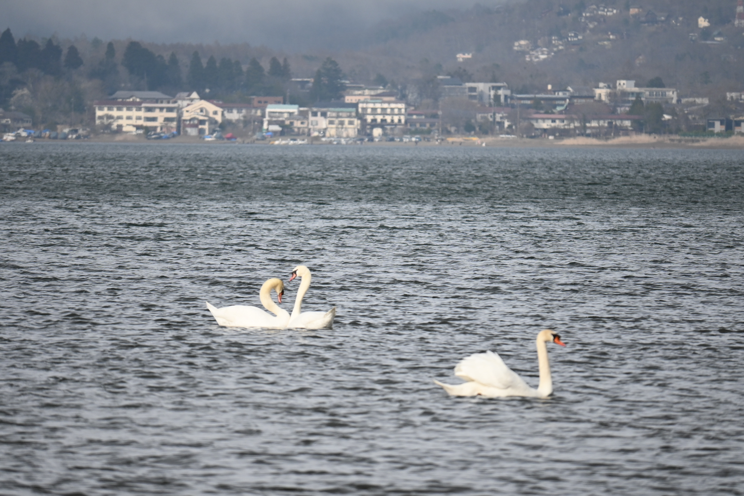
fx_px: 7749
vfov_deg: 3.7
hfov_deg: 5.5
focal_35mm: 375
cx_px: 372
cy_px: 248
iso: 400
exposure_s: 1/2000
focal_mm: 250
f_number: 6.3
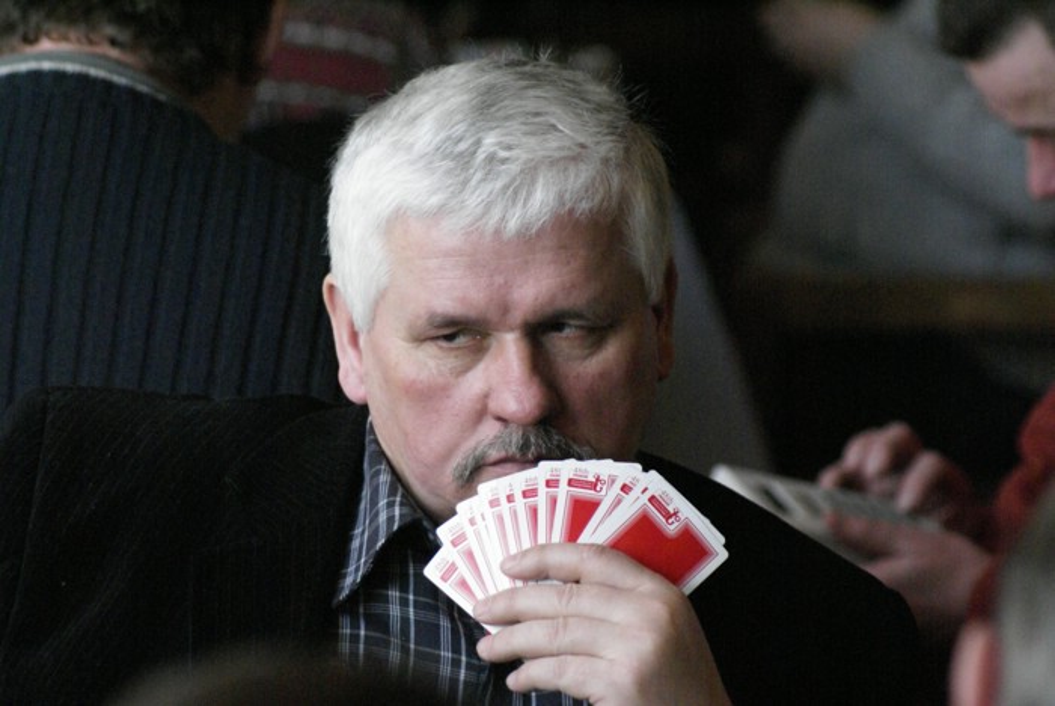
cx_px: 528
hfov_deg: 6.9
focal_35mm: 300
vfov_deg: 4.6
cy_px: 353
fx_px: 8799
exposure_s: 1/125
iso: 1600
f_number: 5.6
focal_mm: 200
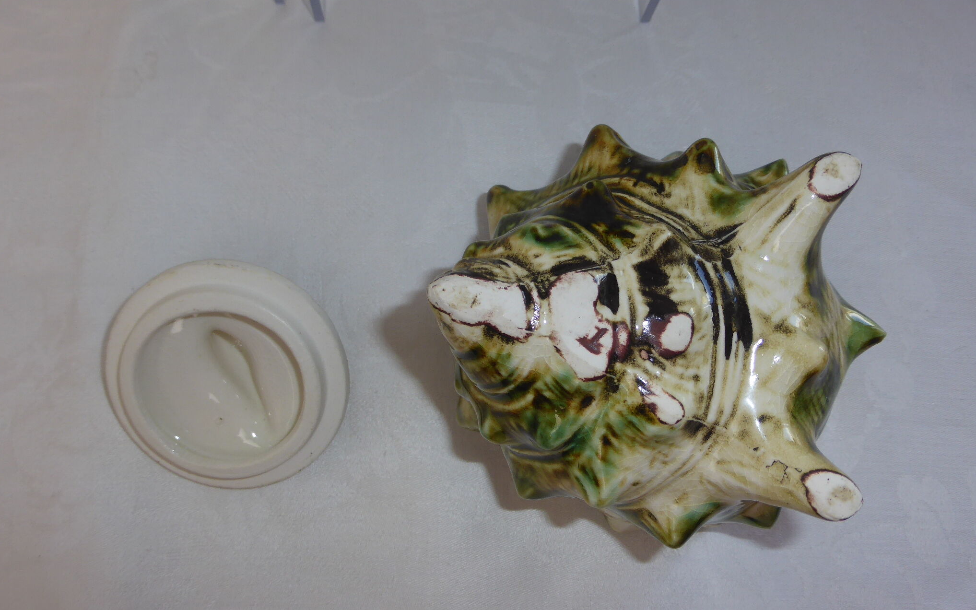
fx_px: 851
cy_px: 362
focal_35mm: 32
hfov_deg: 59.7
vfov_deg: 39.3
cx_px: 487
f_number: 3.6
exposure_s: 1/60
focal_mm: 5.4
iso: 100
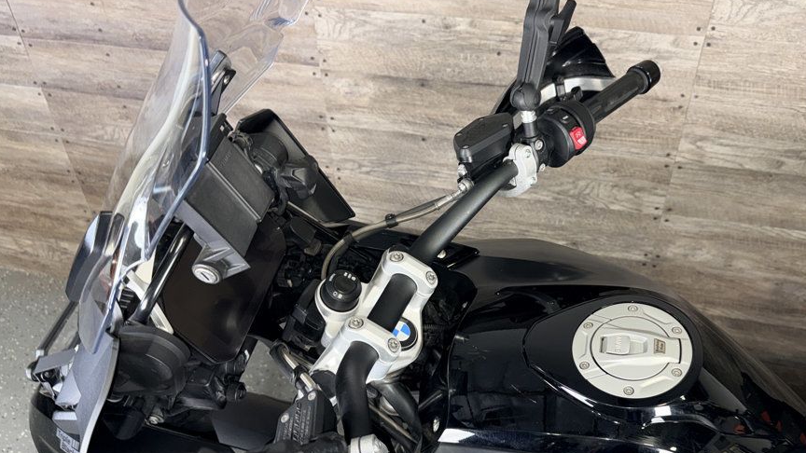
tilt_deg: -38.7
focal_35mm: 31
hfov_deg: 62.5
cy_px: 301
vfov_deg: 37.4
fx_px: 663
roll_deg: -0.7
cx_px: 442
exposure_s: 1/18
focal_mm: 6.76
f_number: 1.78
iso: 80
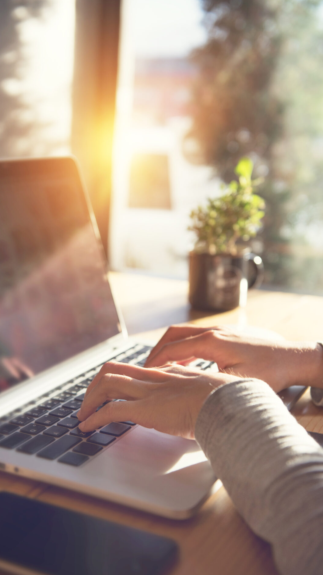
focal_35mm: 48
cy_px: 291
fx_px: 731
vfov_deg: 42.9
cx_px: 133
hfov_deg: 24.9
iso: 320
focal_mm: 45
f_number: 3.5
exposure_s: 1/160
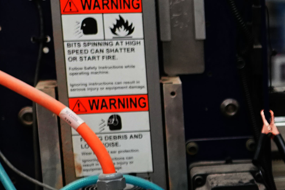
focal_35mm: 130
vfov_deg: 10.5
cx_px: 501
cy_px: 190
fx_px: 1029
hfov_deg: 14.1
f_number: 2.2
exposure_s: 1/250
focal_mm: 24
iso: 2000
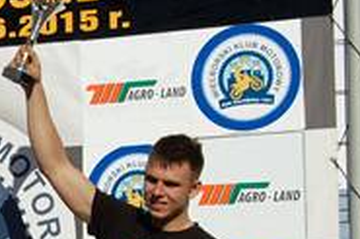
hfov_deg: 16.7
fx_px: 1169
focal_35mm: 117
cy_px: 339
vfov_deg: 11.3
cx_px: -90
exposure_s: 1/500
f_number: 11
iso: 200
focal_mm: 24
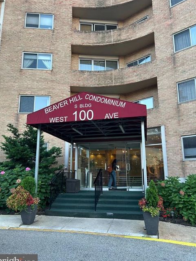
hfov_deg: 51.3
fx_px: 204
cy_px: 133
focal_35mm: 27
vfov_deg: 65.3
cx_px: 95
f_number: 1.5
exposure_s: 1/121
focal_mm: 5.7
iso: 100
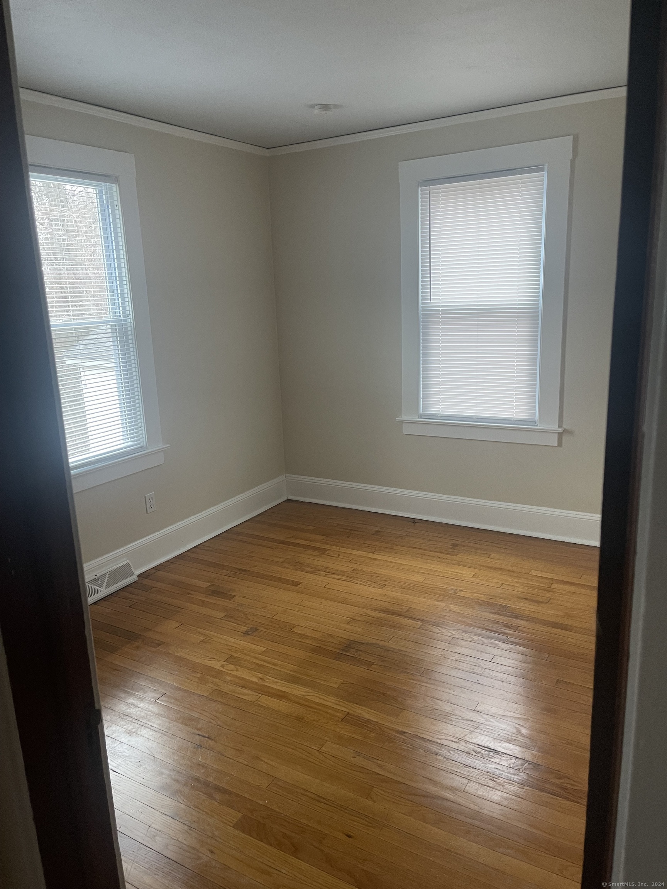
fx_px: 642
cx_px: 334
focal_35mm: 25
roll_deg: +2.1
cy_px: 444
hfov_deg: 54.9
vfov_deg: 69.4
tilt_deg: -13.2
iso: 200
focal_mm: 5.1
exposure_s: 1/60
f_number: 1.6
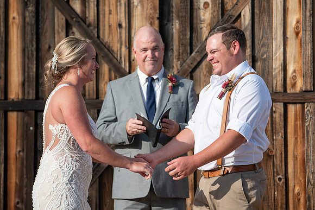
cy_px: 96
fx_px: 1459
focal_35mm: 167
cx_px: 177
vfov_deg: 8.2
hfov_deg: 12.3
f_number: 4
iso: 100
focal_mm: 146
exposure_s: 1/800
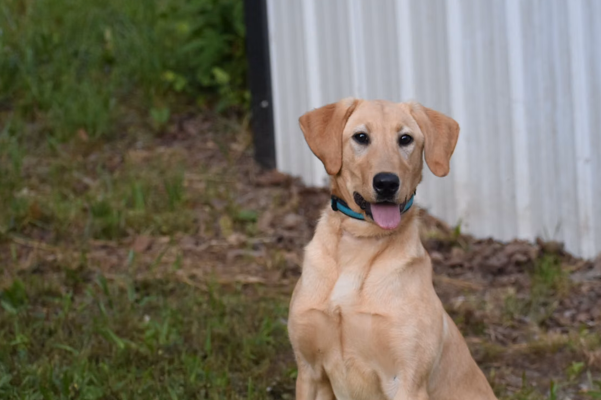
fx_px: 2955
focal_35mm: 177
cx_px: 389
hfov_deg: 11.6
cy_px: 266
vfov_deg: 7.8
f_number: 4.8
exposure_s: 1/250
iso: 1000
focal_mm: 80
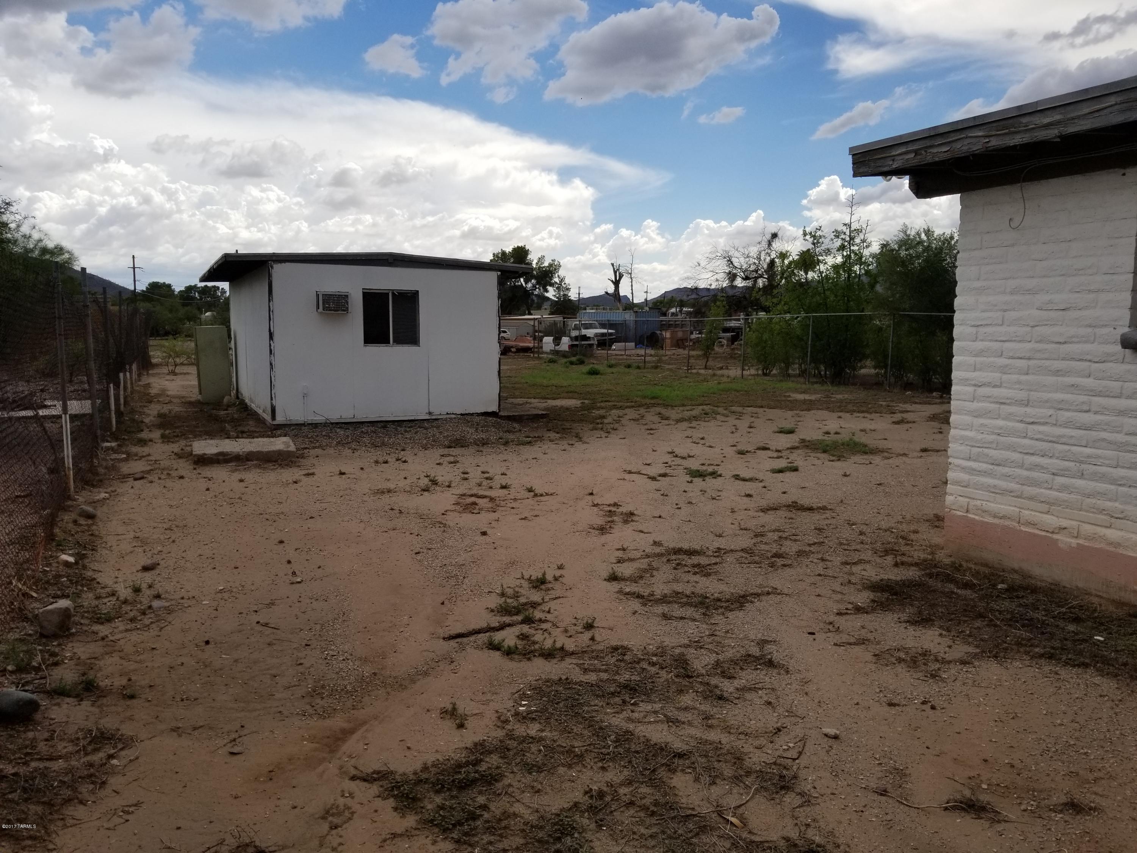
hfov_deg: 67.3
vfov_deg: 53.1
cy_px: 426
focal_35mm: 26
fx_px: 854
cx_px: 568
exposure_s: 1/2848
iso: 50
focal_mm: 4.25
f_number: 1.7
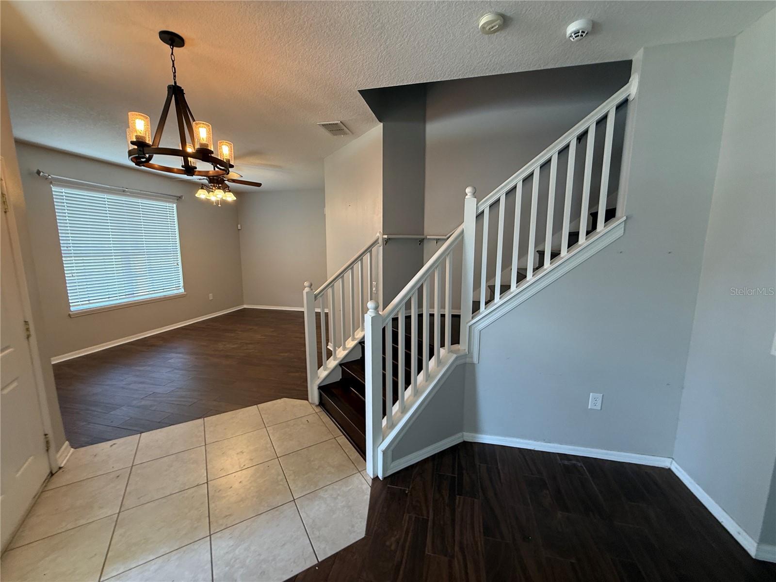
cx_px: 388
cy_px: 291
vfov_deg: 85.7
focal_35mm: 14
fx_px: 314
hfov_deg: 102.1
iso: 100
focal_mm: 2.22
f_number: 2.2
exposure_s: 1/30
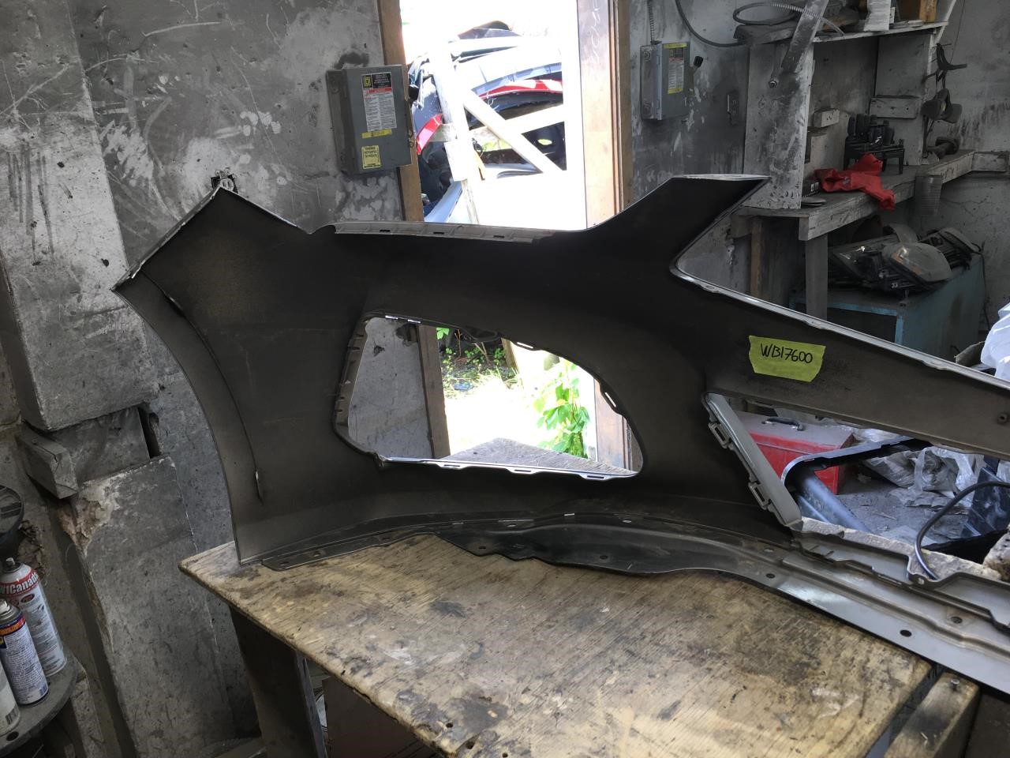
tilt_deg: -20.7
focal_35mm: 29
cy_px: 379
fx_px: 846
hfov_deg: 61.7
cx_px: 505
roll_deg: +5.1
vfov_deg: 48.2
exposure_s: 1/40
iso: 32
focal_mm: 4.15
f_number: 2.2
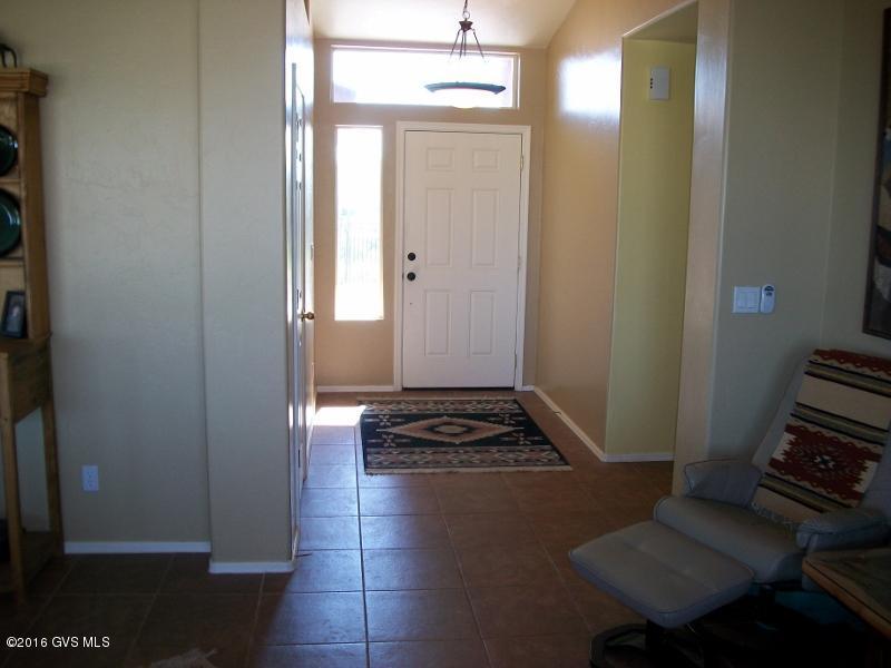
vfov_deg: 44.2
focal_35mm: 32
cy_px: 334
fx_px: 824
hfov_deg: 56.8
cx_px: 446
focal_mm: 5.7
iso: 80
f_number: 2.9
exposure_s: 1/60
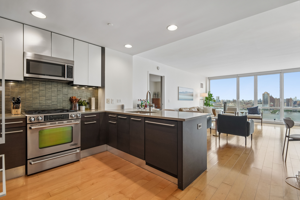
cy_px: 100
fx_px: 133
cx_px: 150
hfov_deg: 96.7
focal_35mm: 16
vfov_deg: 73.7
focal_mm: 16
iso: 400
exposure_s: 1/30
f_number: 8
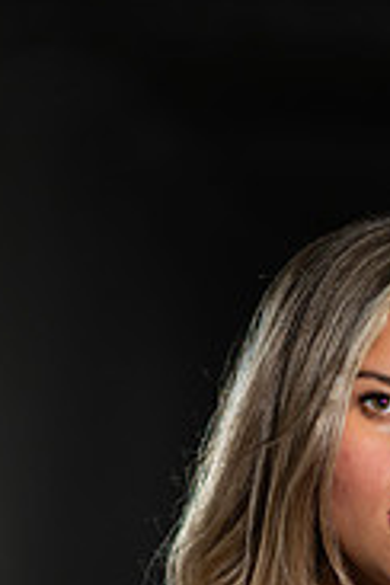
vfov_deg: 9.8
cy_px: 623
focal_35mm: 209
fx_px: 3396
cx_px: 406
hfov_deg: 6.5
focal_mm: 85
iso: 200
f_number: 1.8
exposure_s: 1/200
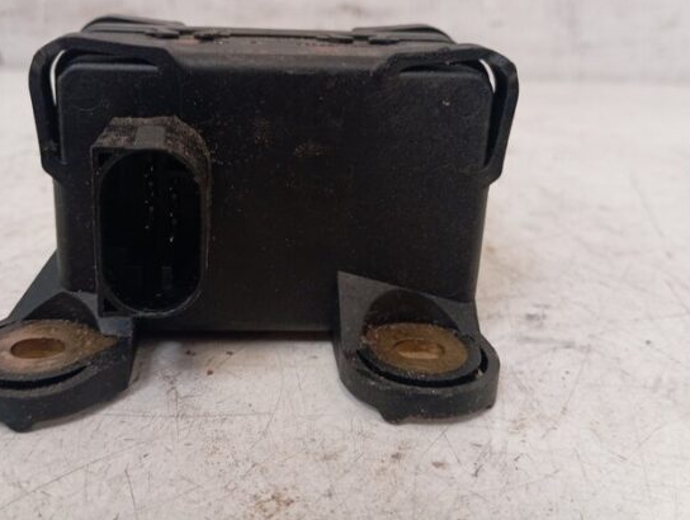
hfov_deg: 51.1
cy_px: 187
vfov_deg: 39.4
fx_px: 719
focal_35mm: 36
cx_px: 293
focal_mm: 4.22
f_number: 1.8
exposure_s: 1/33.3
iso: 276
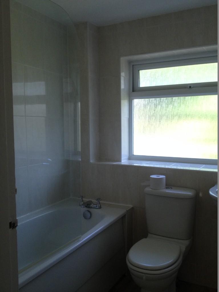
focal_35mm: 35
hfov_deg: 40.7
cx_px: 110
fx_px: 295
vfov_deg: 52.6
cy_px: 146
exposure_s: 1/120
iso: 100
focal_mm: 4.28
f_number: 2.4
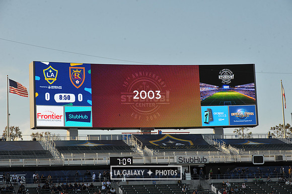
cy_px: 97
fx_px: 851
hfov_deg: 19.5
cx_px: 146
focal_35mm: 105
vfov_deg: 13.0
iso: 400
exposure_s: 1/400
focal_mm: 105
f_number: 10
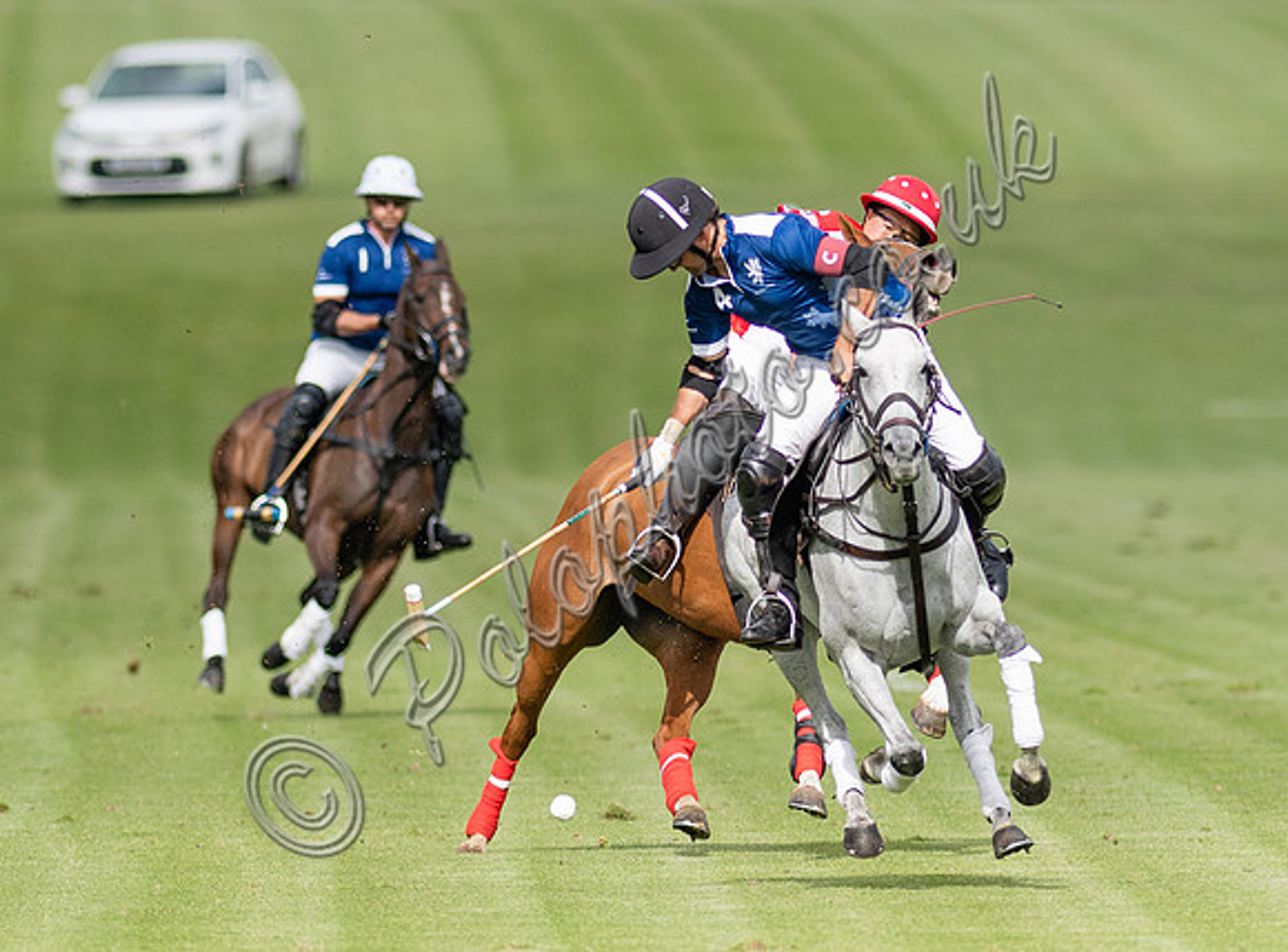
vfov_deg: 1.6
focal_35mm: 933
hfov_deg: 2.1
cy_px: 552
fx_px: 34557
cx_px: 701
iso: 250
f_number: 2.8
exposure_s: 1/4000
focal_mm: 300
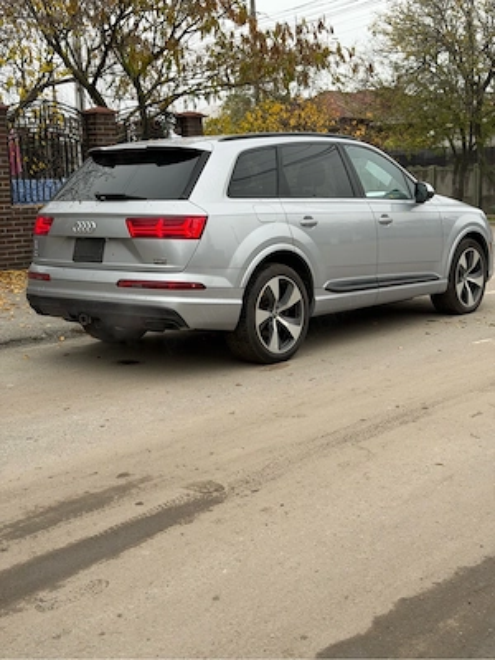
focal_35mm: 48
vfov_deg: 39.7
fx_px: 915
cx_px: 248
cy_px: 330
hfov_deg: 30.3
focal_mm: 6.76
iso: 64
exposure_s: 1/574
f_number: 1.78
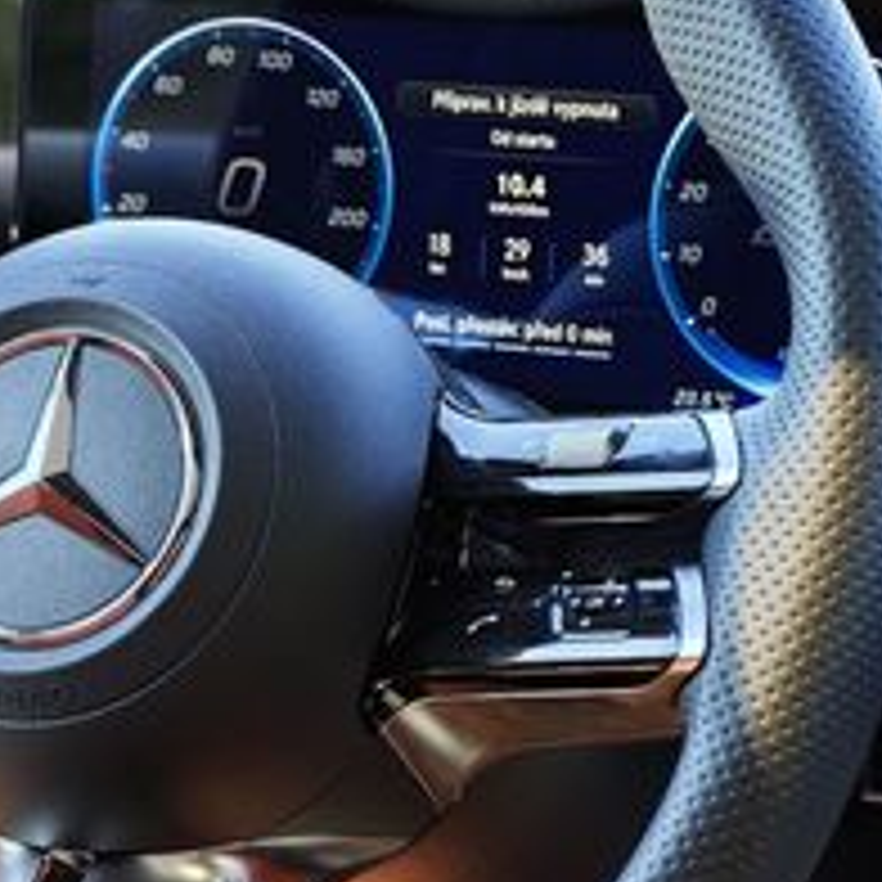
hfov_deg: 9.5
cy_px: 392
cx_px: 54
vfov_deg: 9.5
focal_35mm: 184
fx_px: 5304
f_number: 2.39
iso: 50
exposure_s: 1/120
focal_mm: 19.9
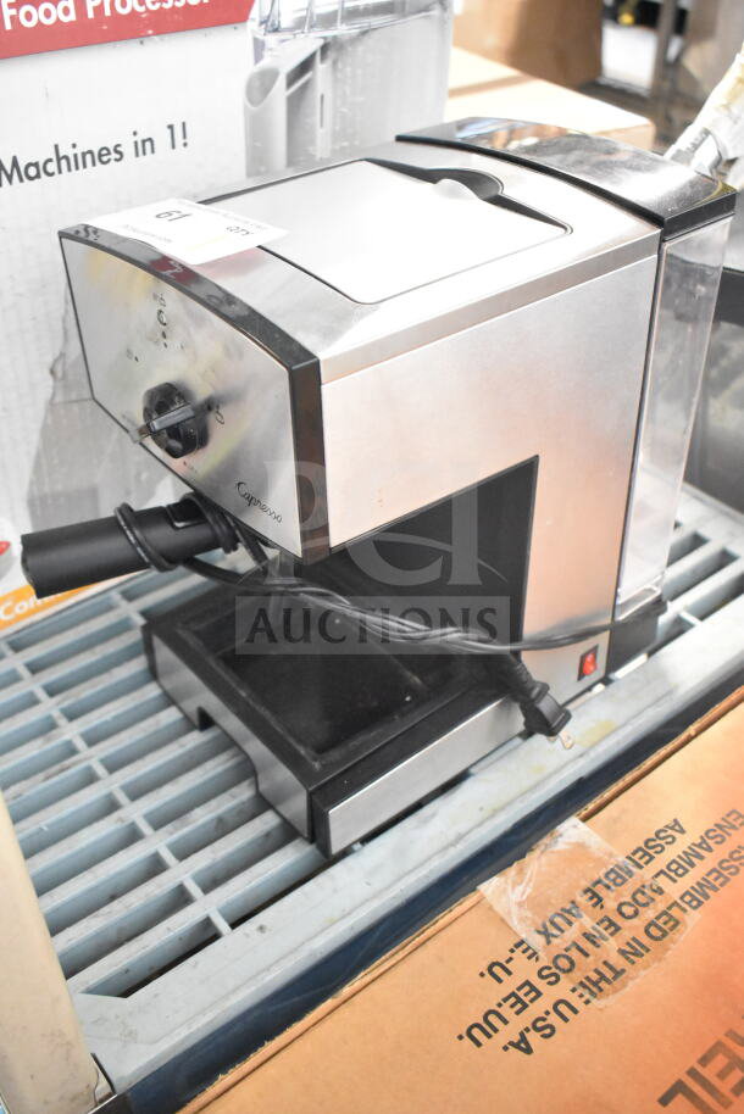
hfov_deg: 38.4
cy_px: 557
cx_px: 372
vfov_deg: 55.1
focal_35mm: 34
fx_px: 1069
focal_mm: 23
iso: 9000
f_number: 3.8
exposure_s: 1/40
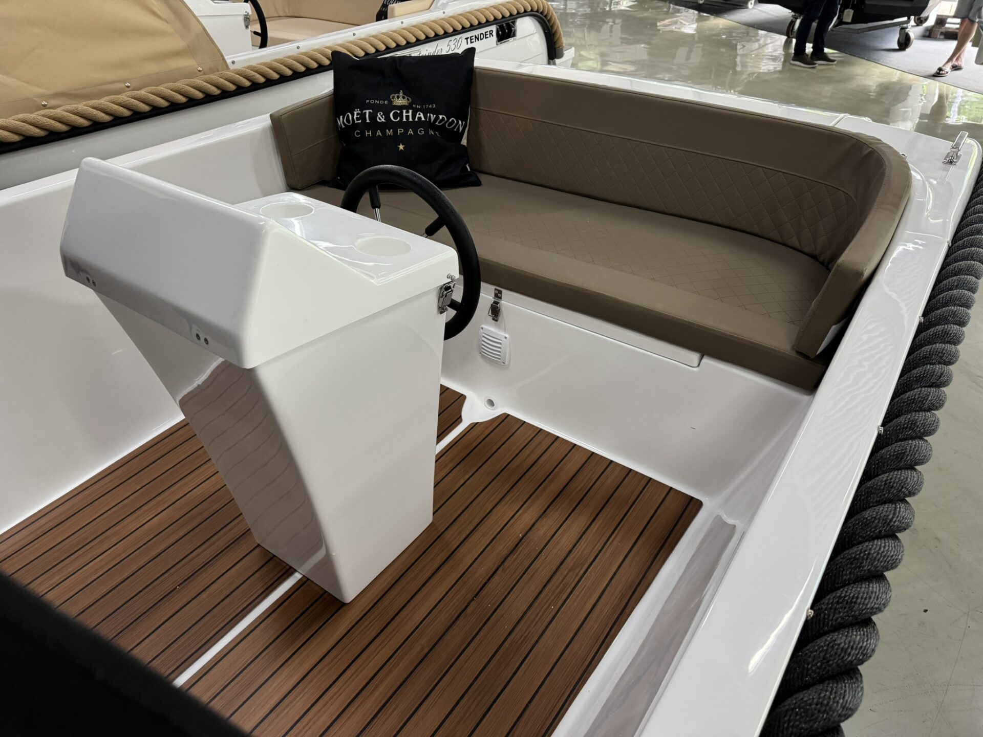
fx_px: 682
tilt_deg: -35.0
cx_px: 492
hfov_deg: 71.6
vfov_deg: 56.8
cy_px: 368
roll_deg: +0.9
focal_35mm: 24
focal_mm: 6.76
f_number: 1.78
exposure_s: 1/50
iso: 250
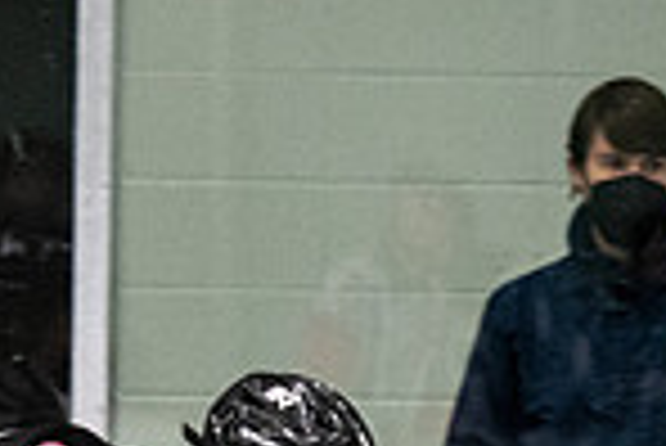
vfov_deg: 1.5
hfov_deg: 2.3
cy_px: 710
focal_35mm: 903
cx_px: 220
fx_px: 16722
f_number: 2.8
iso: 2000
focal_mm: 116
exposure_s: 1/640
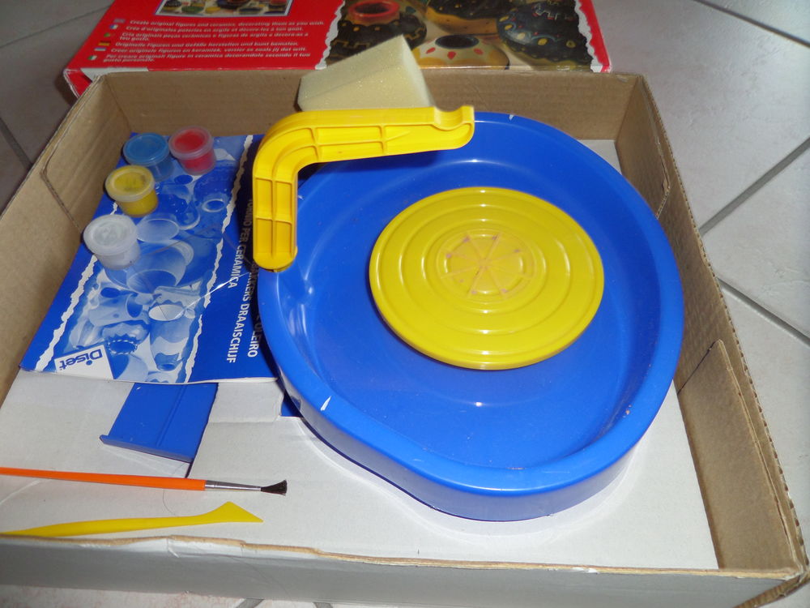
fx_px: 562
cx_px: 405
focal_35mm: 24
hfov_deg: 71.6
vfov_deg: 56.8
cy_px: 304
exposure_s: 1/20
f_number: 3.1
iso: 100
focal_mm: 4.3
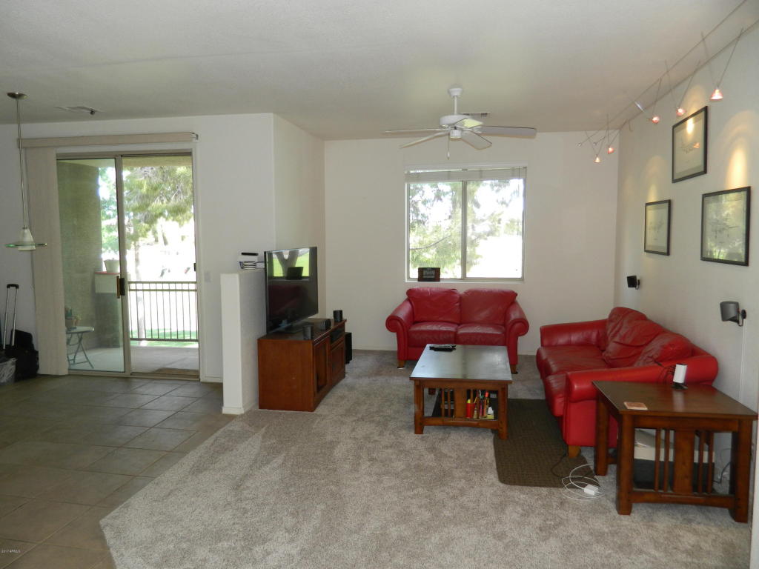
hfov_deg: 69.4
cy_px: 284
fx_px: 548
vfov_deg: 54.9
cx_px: 380
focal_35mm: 25
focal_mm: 4.5
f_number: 3.1
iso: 100
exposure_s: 1/30
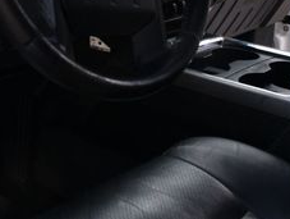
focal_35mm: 73
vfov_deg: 19.0
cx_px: 38
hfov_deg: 25.9
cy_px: -53
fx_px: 613
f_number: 7.1
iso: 200
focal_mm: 18
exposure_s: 1/250
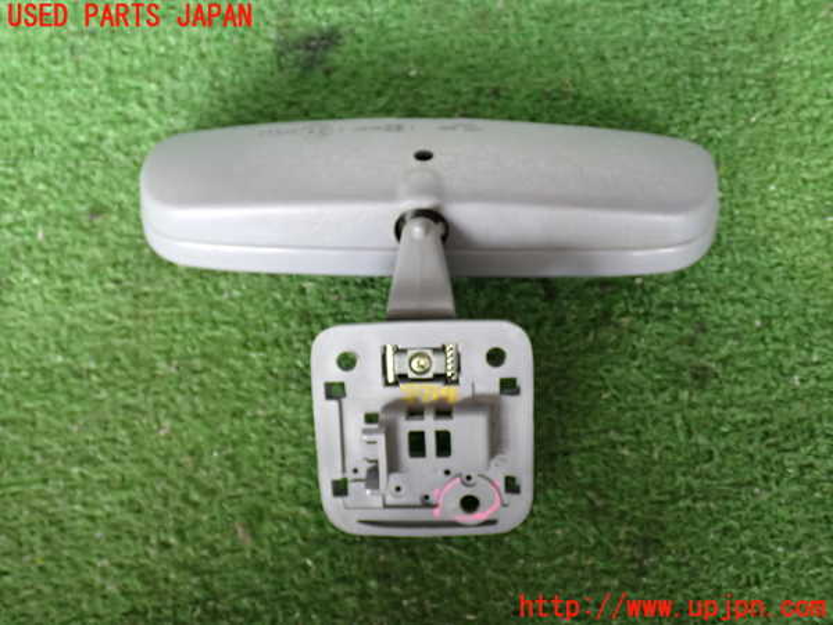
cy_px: 312
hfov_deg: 45.8
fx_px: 987
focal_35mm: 41
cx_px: 416
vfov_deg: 35.1
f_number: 2.8
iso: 400
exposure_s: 1/40
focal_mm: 7.31
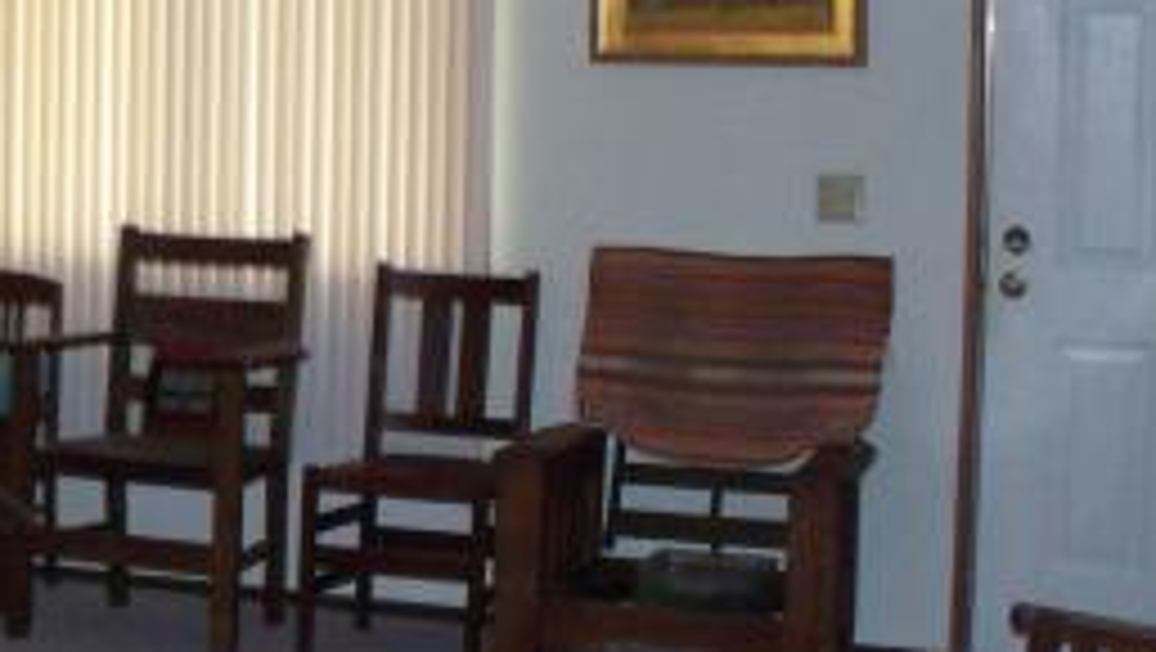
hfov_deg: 23.5
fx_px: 2638
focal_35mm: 86
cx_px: -36
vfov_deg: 14.1
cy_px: 182
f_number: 3
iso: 200
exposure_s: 1/30
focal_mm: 6.3
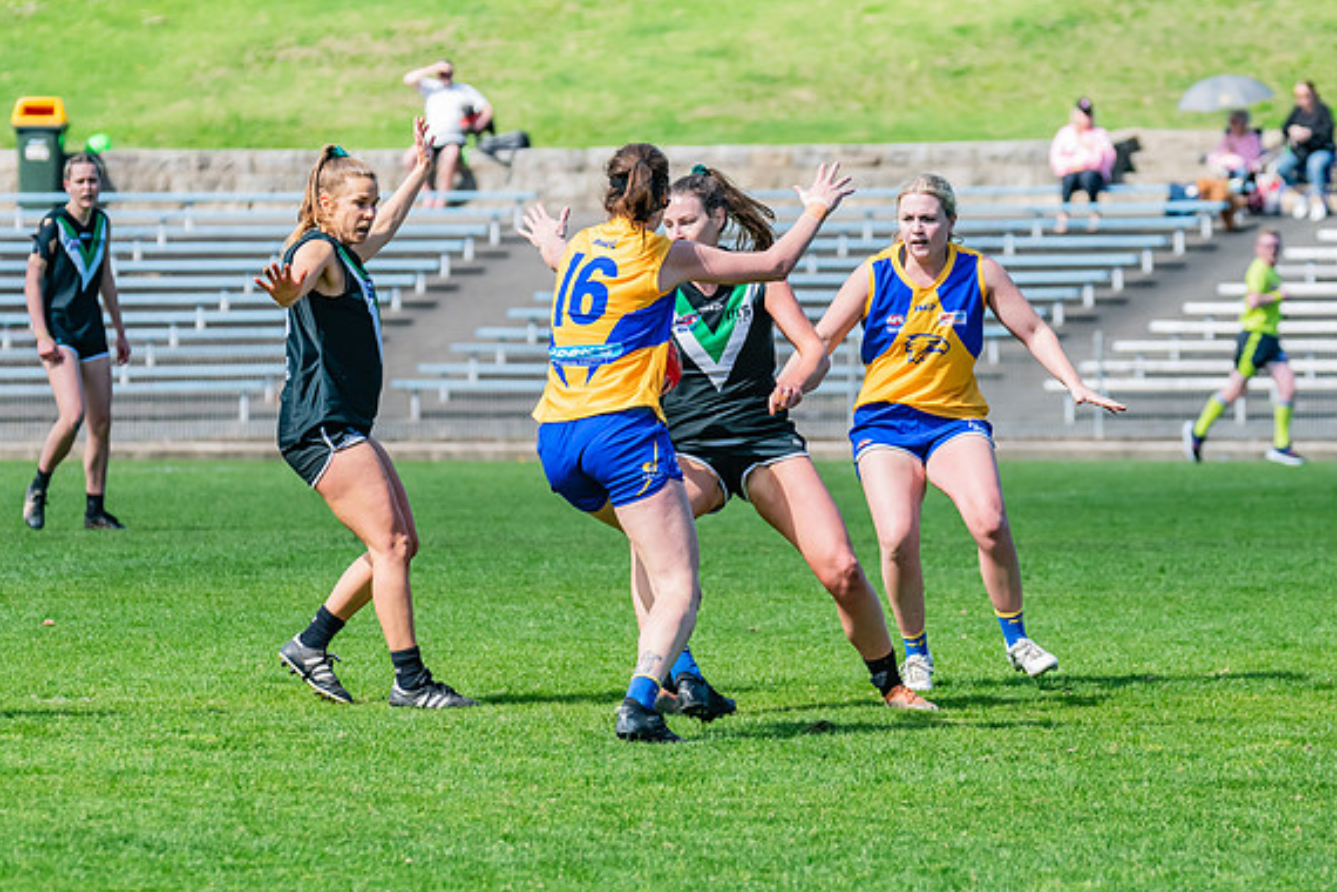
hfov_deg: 6.0
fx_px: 12775
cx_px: 712
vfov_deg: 4.0
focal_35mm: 344
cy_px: 410
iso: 800
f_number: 8
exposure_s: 1/1600
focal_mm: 250
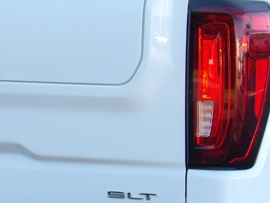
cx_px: -8
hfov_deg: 5.1
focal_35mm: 389
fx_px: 3035
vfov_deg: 3.8
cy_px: 152
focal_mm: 25.6
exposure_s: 1/100
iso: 126
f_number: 4.3
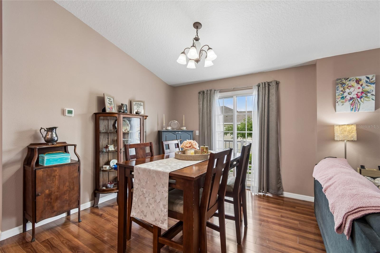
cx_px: 190
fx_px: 158
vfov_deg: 77.3
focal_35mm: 15
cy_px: 126
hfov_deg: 100.4
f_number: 4.5
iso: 100
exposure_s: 1/25
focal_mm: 10
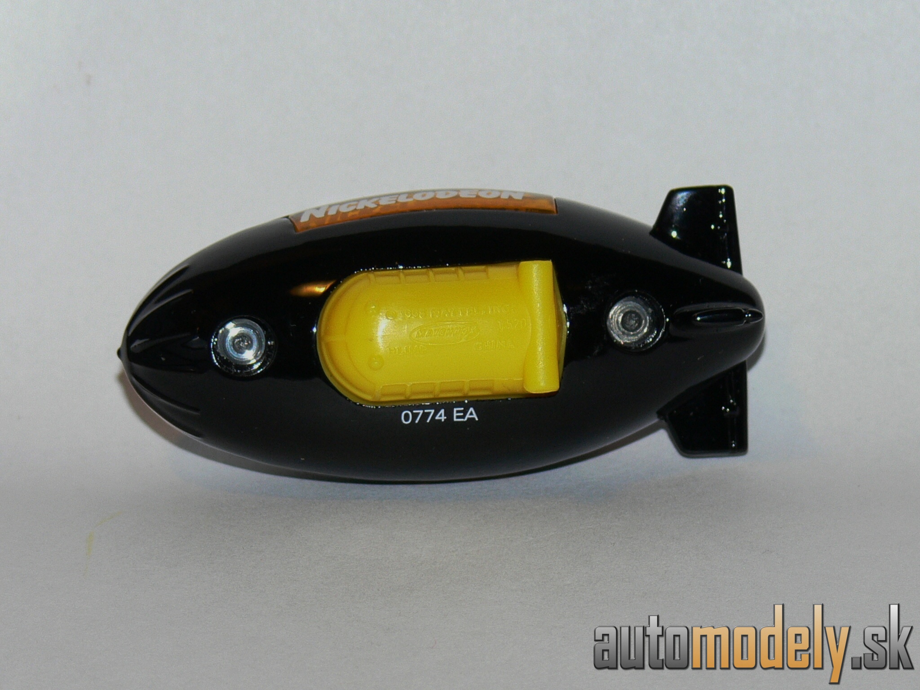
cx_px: 460
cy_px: 345
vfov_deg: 7.1
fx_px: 5528
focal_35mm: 208
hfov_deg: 9.5
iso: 100
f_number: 3.6
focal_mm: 27.7
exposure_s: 1/30
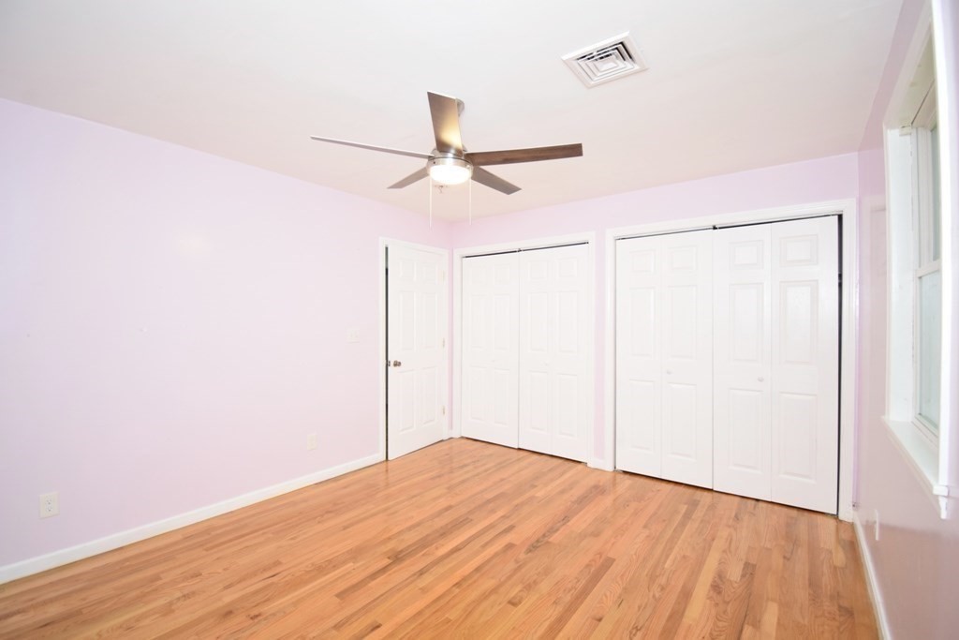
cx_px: 480
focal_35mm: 15
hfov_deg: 100.4
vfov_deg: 77.3
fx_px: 400
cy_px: 320
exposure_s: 1/80
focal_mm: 10
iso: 800
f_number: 4.5
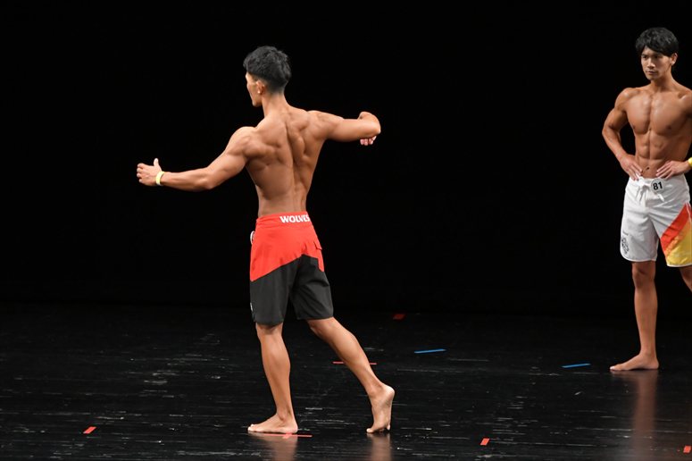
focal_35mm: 270
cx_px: 346
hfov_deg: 7.6
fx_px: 5188
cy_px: 230
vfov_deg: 5.1
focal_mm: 180
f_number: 5.6
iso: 3200
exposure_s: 1/400
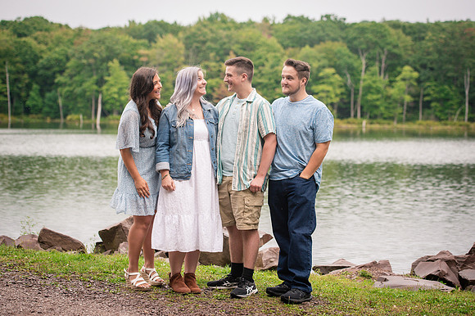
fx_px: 994
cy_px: 156
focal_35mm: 75
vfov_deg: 18.1
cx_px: 232
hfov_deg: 26.9
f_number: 3.2
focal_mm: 70
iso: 800
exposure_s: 1/1000
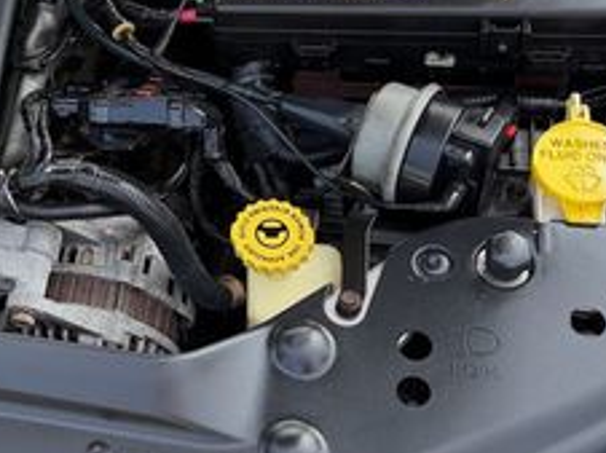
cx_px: -86
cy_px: 67
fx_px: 1189
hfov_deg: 26.1
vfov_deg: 21.2
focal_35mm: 68
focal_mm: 6.76
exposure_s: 1/368
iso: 100
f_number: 1.78
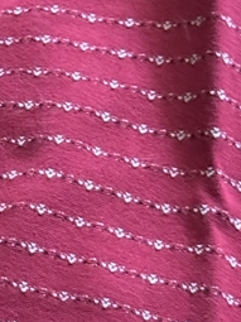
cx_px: -129
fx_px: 2332
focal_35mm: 251
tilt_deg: -49.9
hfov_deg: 5.8
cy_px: 61
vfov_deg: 7.9
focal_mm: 6.76
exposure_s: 1/31
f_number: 1.78
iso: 500
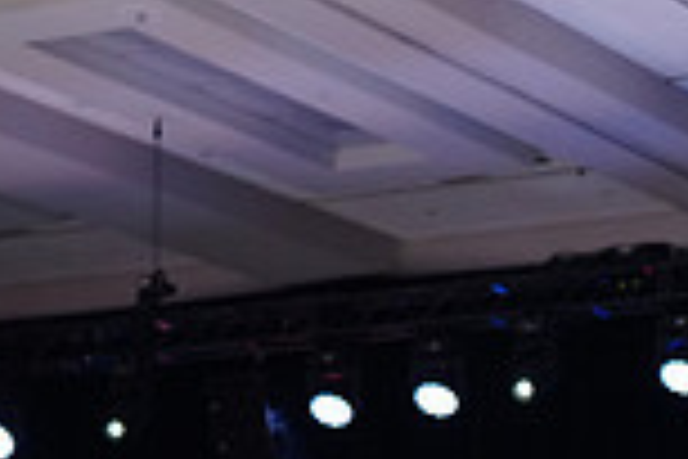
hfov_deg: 11.8
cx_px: 1178
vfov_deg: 8.1
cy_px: 866
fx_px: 3115
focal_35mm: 163
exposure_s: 1/500
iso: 2000
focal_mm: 43
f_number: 4.5
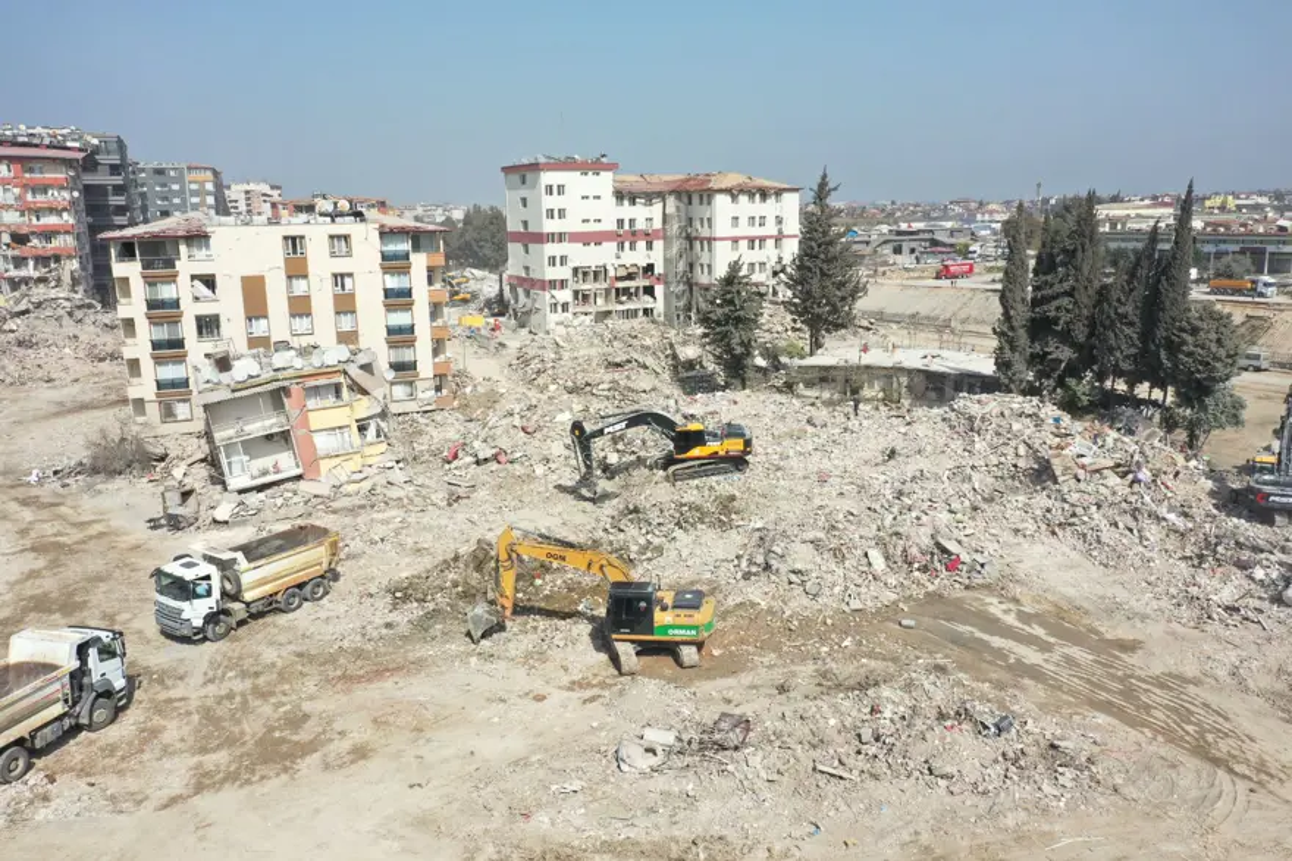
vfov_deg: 46.4
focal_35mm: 28
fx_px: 1004
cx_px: 646
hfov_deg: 65.5
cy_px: 430
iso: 100
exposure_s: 1/500
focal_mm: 10.26
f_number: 5.6
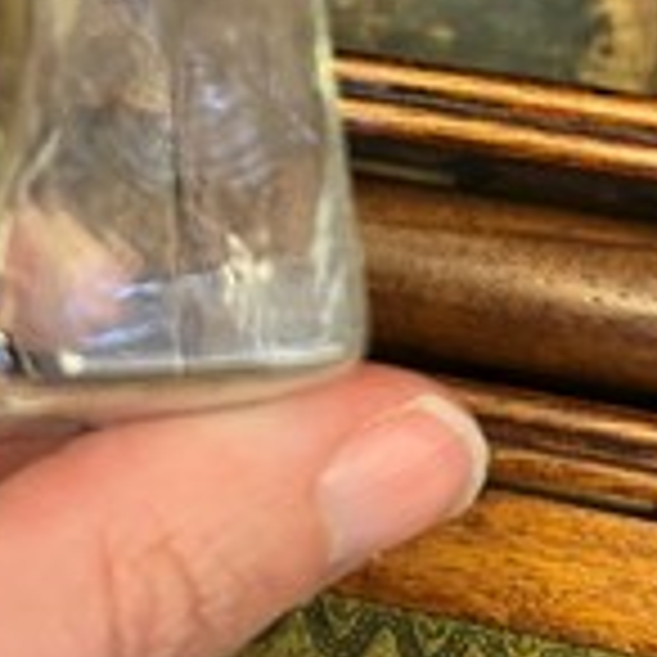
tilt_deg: -73.2
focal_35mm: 63
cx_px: 248
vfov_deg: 25.6
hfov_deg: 27.2
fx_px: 1353
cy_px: -36
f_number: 1.6
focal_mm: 5.1
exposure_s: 1/33
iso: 400
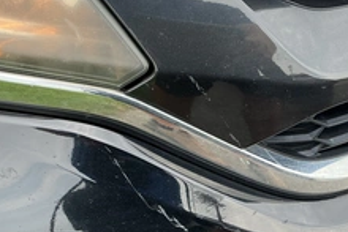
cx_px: 195
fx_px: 513
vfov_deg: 25.2
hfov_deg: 37.4
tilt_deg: -47.0
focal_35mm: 53
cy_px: 183
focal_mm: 3
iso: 20
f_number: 1.8
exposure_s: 1/215
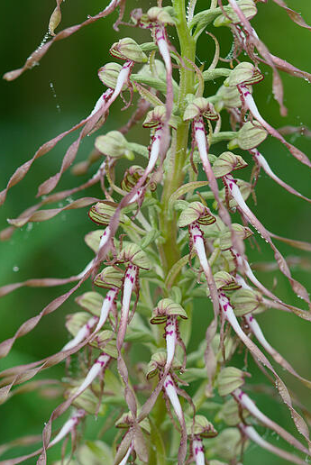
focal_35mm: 153
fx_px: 1978
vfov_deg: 13.4
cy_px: 228
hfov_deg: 9.0
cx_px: 167
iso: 250
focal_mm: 90
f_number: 4
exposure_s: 1/160
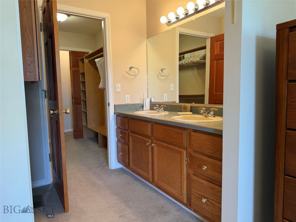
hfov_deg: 71.6
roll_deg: +1.4
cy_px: 111
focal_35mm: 24
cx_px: 148
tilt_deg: -5.6
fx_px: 205
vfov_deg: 56.8
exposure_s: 1/120
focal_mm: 6.76
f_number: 1.78
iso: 200
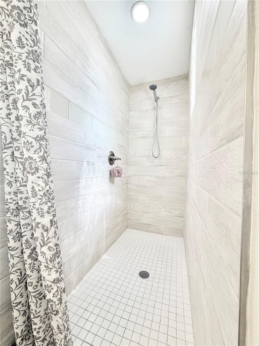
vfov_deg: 102.1
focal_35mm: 14
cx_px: 130
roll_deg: -1.7
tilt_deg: -0.3
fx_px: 140
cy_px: 173
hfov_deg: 85.7
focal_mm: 2.22
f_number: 2.2
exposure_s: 1/120
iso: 80
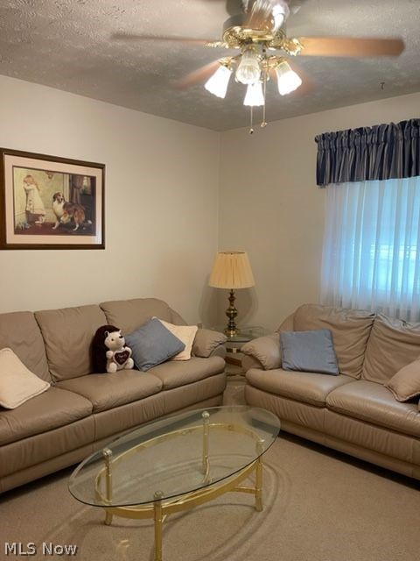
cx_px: 210
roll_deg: -0.7
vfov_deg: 67.3
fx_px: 421
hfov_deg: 53.1
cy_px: 280
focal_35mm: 26
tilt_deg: -7.7
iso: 125
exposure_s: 1/60
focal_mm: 5.1
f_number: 1.6
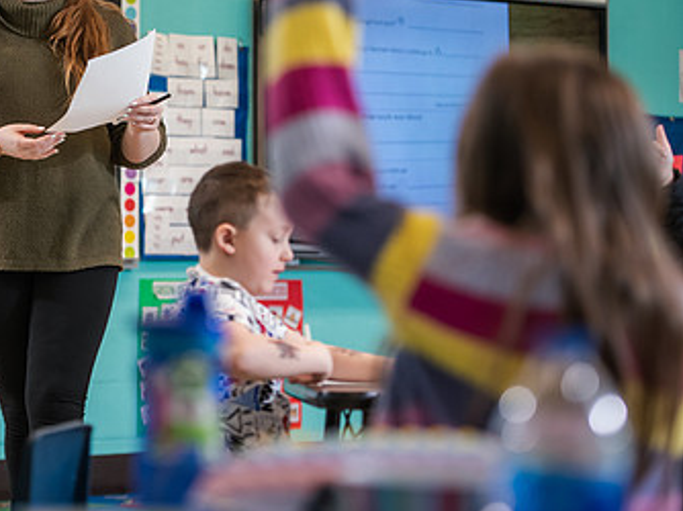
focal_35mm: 142
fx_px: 2800
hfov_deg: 13.8
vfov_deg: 10.4
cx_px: 92
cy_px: 179
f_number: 3.2
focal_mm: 85
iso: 1250
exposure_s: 1/200
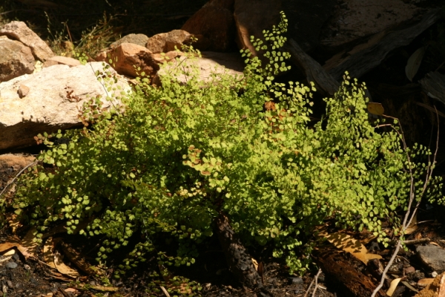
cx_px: 222
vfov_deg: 9.1
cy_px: 148
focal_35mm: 150
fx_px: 1854
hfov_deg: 13.7
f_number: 10
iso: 100
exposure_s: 1/200
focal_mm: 100
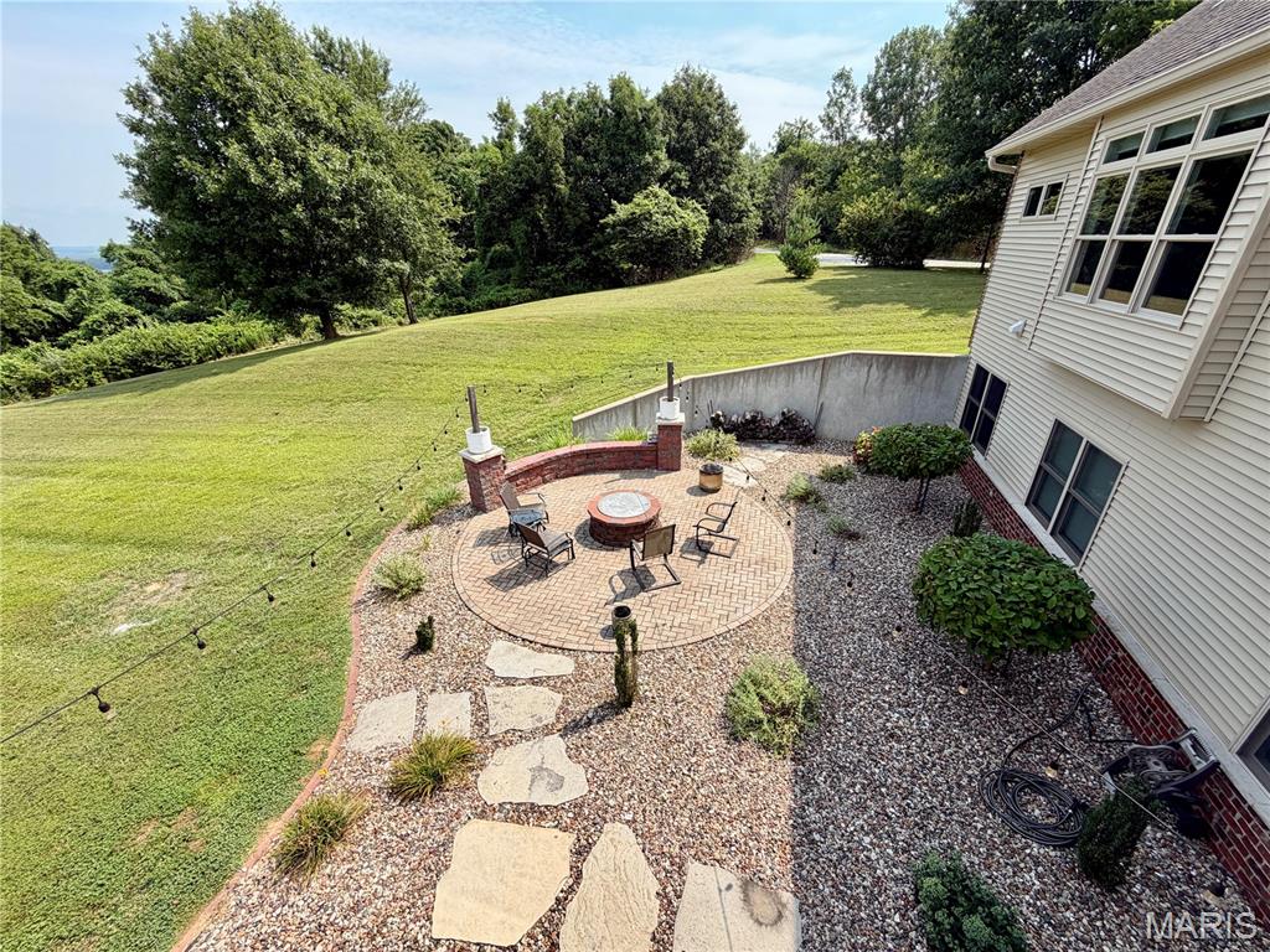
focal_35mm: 14
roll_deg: +0.6
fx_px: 514
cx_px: 635
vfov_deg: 85.7
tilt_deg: -25.5
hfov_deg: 102.1
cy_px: 476
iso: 32
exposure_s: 1/770
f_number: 2.2
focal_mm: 2.22
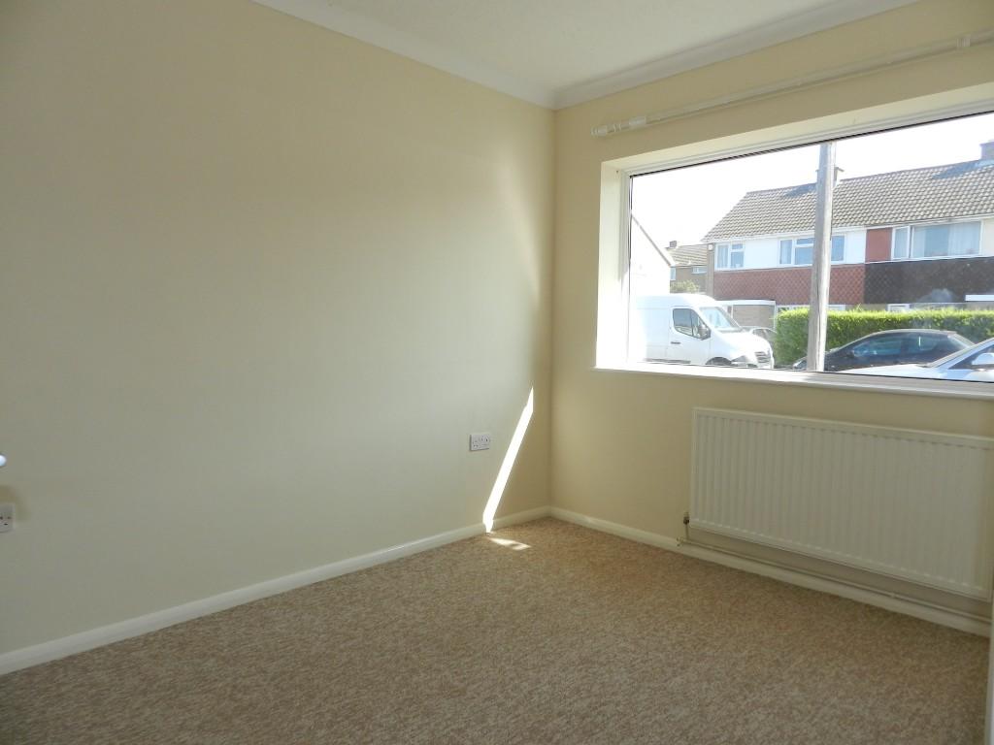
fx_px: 660
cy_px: 372
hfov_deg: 73.9
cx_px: 497
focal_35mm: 23
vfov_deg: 58.9
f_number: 3.4
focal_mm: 4
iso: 160
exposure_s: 1/250
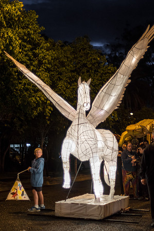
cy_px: 116
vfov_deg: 27.0
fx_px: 482
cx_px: 77
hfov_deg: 18.1
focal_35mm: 75
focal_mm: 50
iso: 500
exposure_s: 1/80
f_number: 1.4
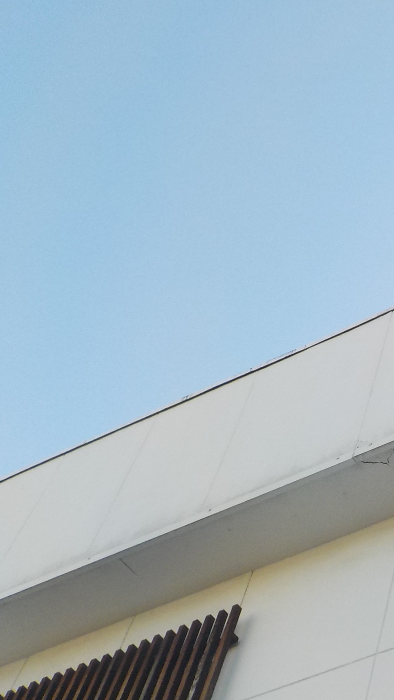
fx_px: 1096
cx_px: 585
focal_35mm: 59
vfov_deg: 35.4
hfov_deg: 18.2
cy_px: 375
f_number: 3.3
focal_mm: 4.1
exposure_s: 1/400
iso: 125
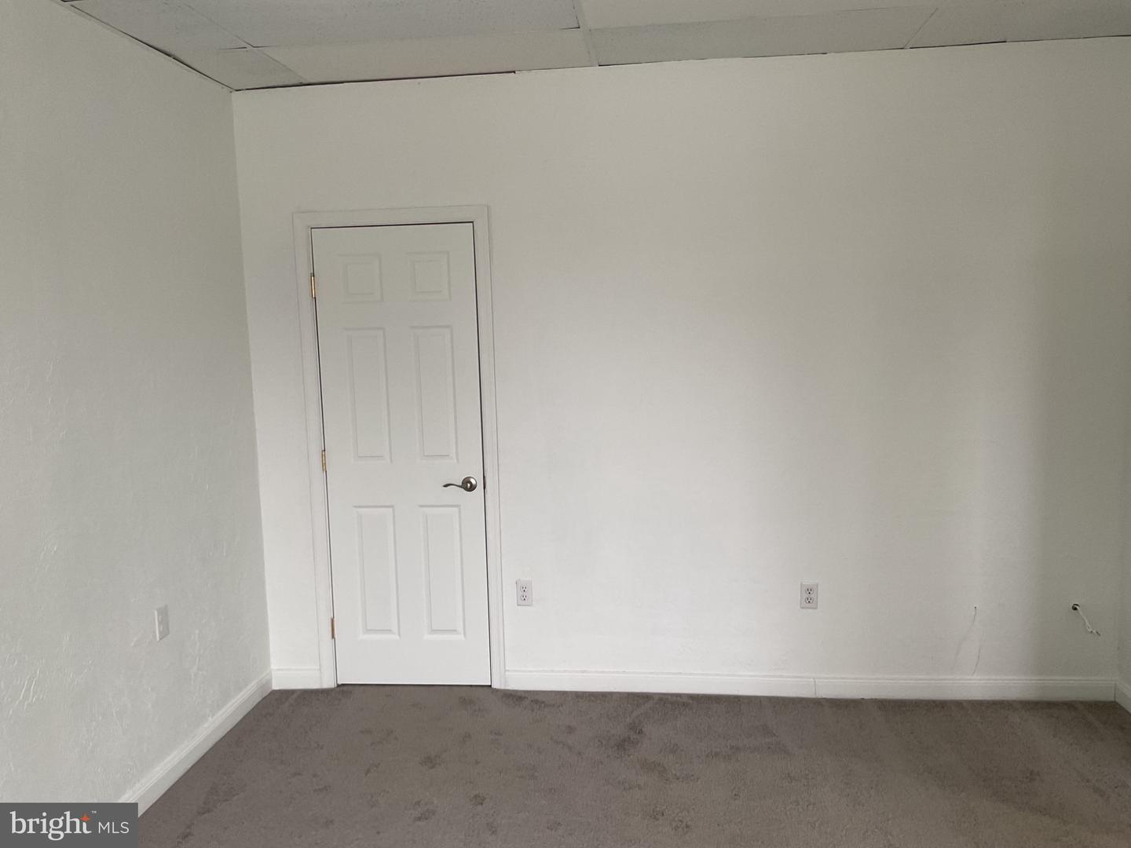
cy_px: 424
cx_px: 566
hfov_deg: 61.7
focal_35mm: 29
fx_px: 948
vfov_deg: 48.2
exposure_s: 1/60
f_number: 1.8
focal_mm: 3
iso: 50
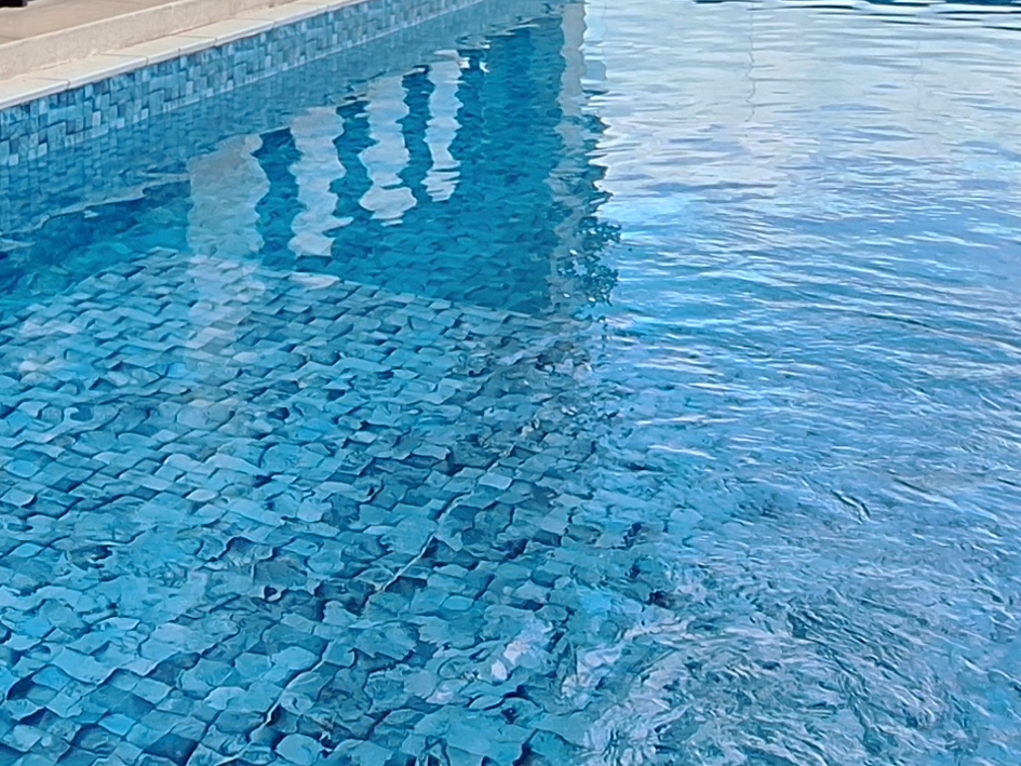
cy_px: -138
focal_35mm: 55
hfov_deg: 33.0
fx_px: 1622
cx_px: 91
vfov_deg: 24.3
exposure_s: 1/1245
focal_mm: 1.74
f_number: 2.2
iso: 40
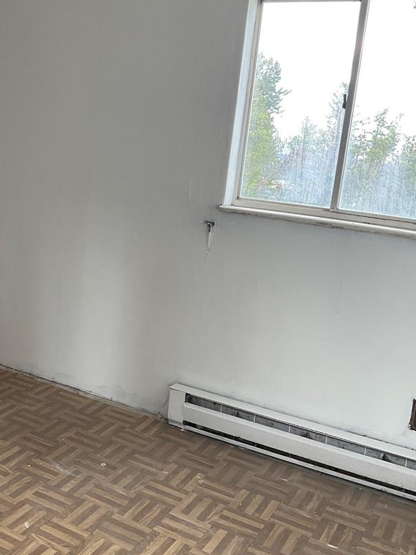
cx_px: 112
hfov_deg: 33.1
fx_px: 689
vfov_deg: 43.8
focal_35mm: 43
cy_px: 244
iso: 40
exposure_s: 1/60
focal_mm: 3
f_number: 1.8
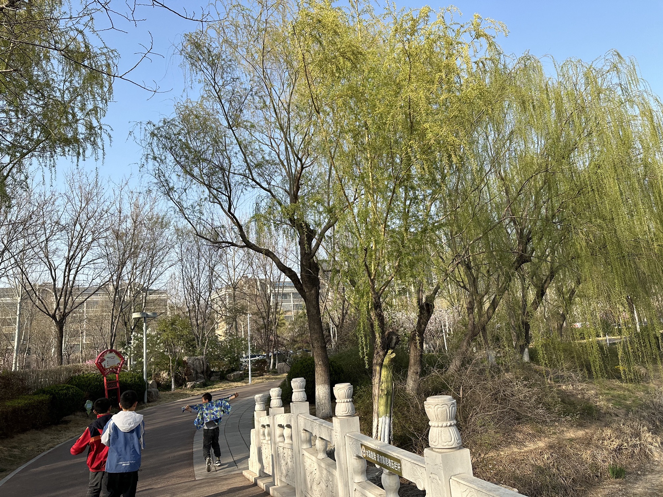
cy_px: 248
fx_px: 460
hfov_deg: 71.6
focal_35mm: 24
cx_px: 332
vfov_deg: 56.8
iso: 80
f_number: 1.78
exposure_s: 1/2070
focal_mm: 6.86
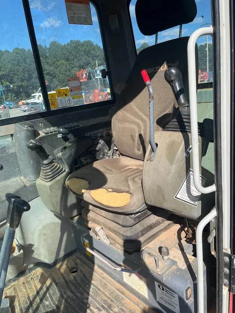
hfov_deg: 53.1
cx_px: 118
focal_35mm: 26
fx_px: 235
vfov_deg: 67.3
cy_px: 156
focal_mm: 5.1
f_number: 1.6
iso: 50
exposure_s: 1/2410
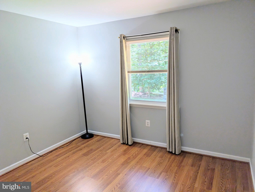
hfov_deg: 71.5
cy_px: 96
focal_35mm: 24
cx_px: 128
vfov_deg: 56.9
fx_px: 177
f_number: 1.68
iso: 64
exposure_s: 1/120
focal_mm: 6.9
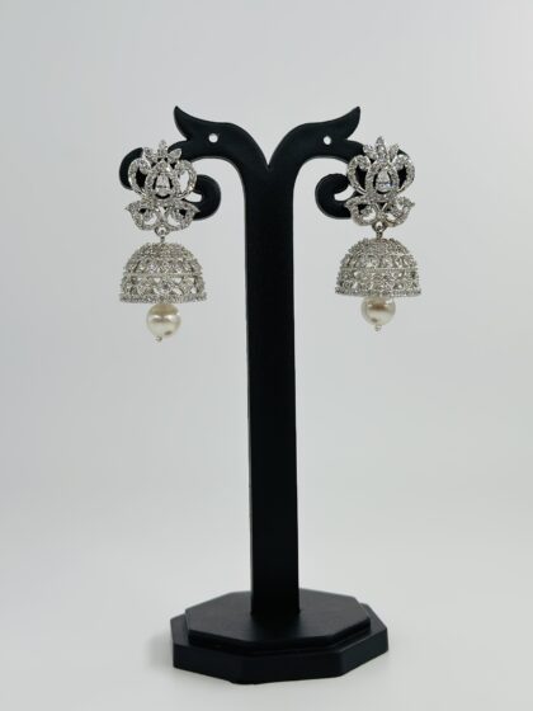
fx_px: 985
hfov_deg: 30.3
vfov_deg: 39.7
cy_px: 356
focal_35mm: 48
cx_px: 266
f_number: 1.78
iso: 80
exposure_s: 1/2203
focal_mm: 6.86
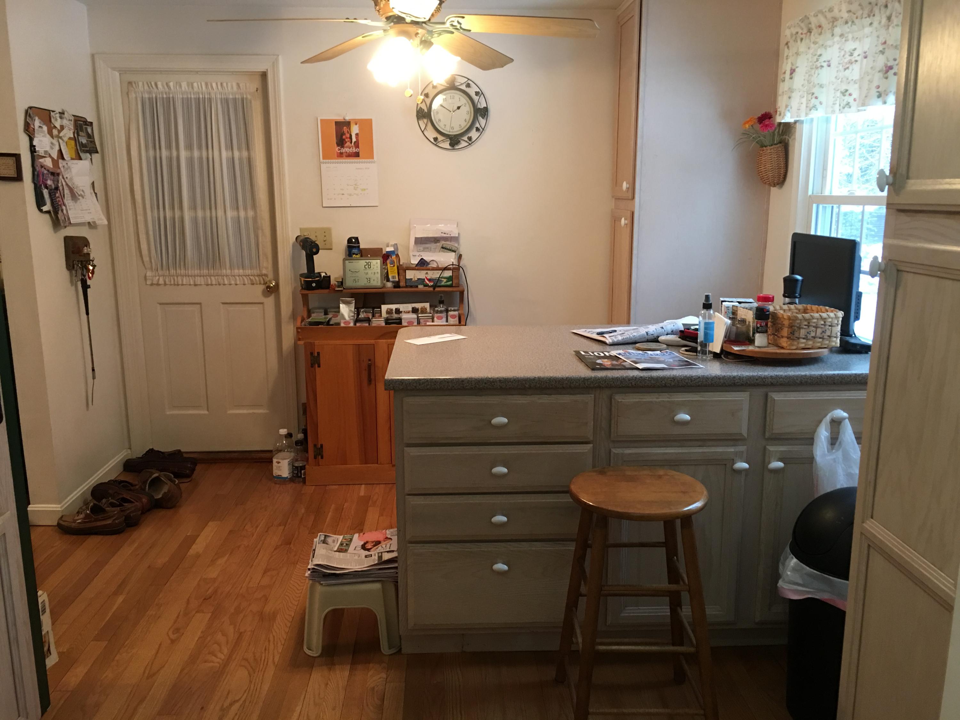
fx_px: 804
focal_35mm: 29
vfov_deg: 48.2
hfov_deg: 61.7
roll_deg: +0.0
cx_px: 480
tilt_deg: -10.8
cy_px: 360
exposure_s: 1/15
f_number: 2.2
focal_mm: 4.15
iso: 64
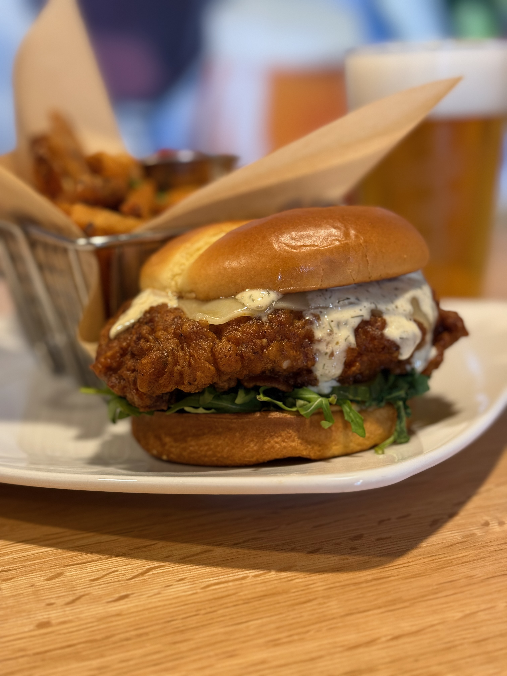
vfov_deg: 39.7
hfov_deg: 30.3
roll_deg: +1.2
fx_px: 937
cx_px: 254
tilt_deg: -13.9
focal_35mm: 48
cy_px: 338
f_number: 1.78
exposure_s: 1/40
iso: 200
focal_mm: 6.76
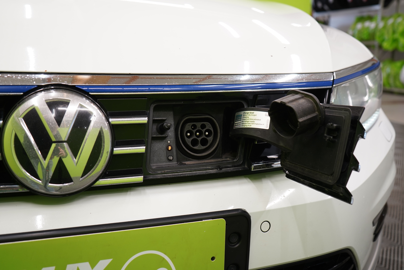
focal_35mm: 37
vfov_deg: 35.9
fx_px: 415
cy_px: 135
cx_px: 202
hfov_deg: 51.9
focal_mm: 37
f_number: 5
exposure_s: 1/30
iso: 400
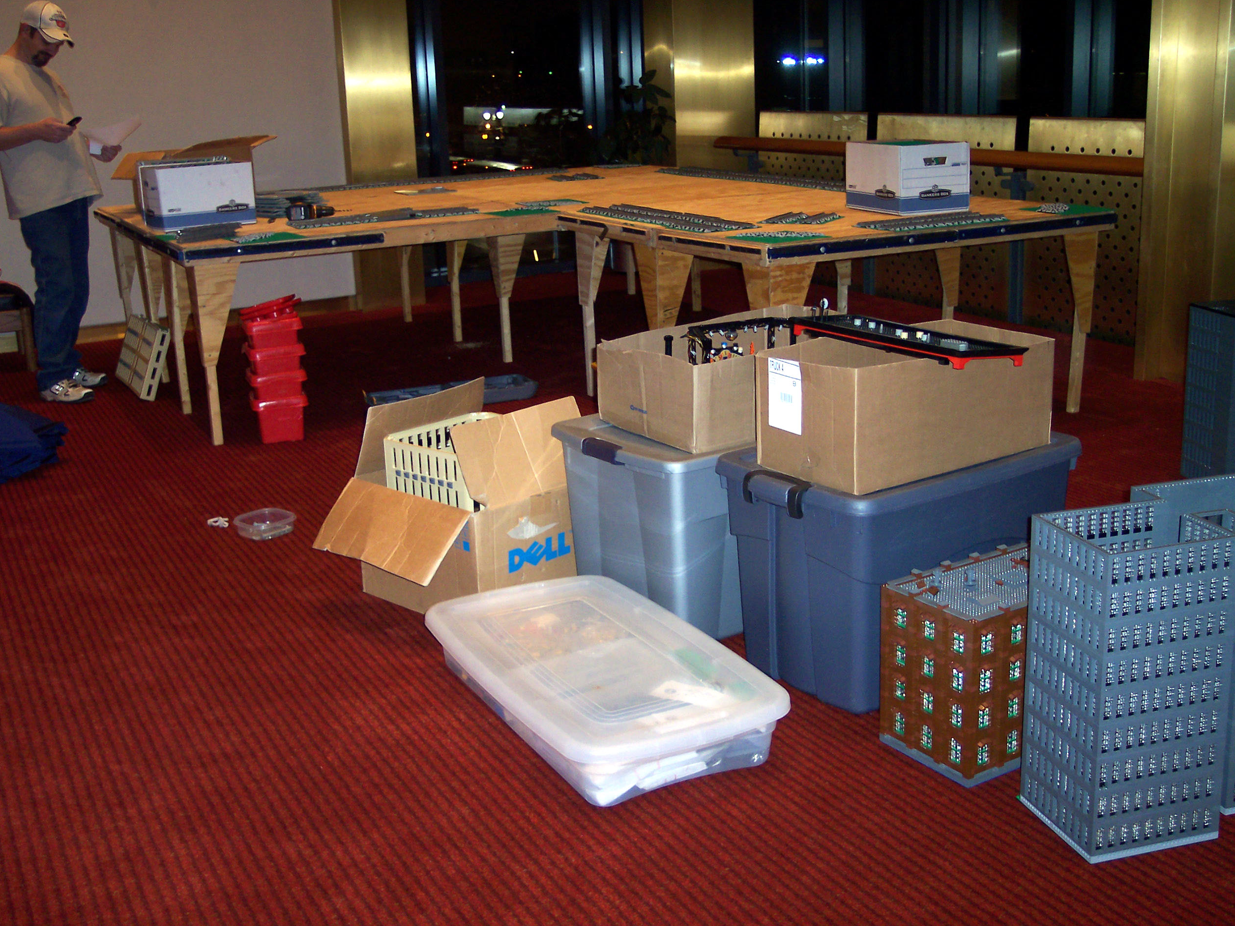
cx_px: 618
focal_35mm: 39
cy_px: 460
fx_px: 1391
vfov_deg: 36.8
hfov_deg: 47.9
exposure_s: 1/30
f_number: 2.8
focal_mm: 8
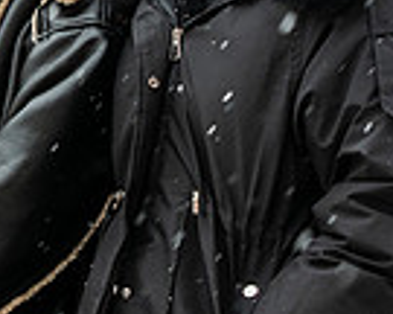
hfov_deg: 6.0
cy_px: -33
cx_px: -32
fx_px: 3745
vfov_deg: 4.8
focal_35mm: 322
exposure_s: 1/200
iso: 400
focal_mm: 80
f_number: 5
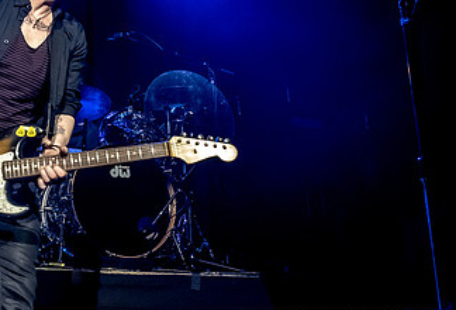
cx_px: -24
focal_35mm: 53
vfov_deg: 25.3
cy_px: 55
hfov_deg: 33.4
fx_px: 675
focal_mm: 12
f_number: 4.5
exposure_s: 1/250
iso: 1600
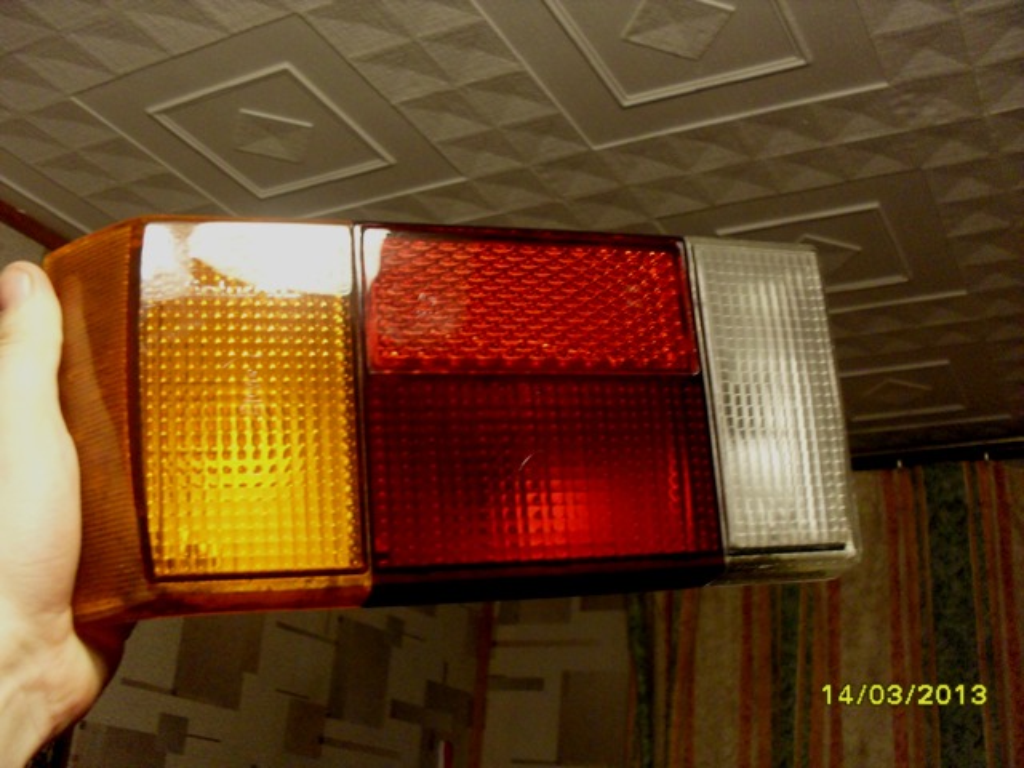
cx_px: 512
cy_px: 384
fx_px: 1124
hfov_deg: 49.0
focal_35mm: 38
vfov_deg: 37.7
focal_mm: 6.3
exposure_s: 1/15
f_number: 2.8
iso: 200
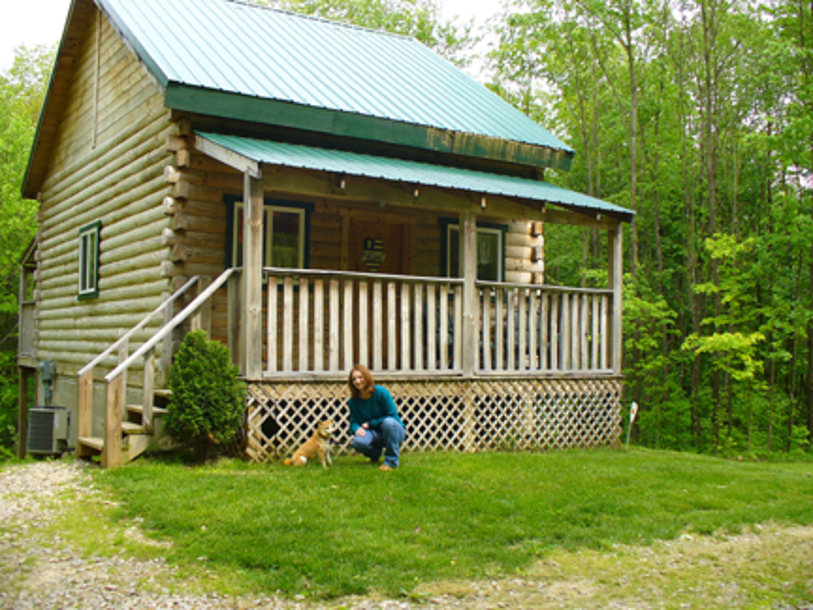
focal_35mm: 37
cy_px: 305
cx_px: 406
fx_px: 869
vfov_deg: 38.7
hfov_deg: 50.1
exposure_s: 1/200
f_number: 2.8
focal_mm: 6.1
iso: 80
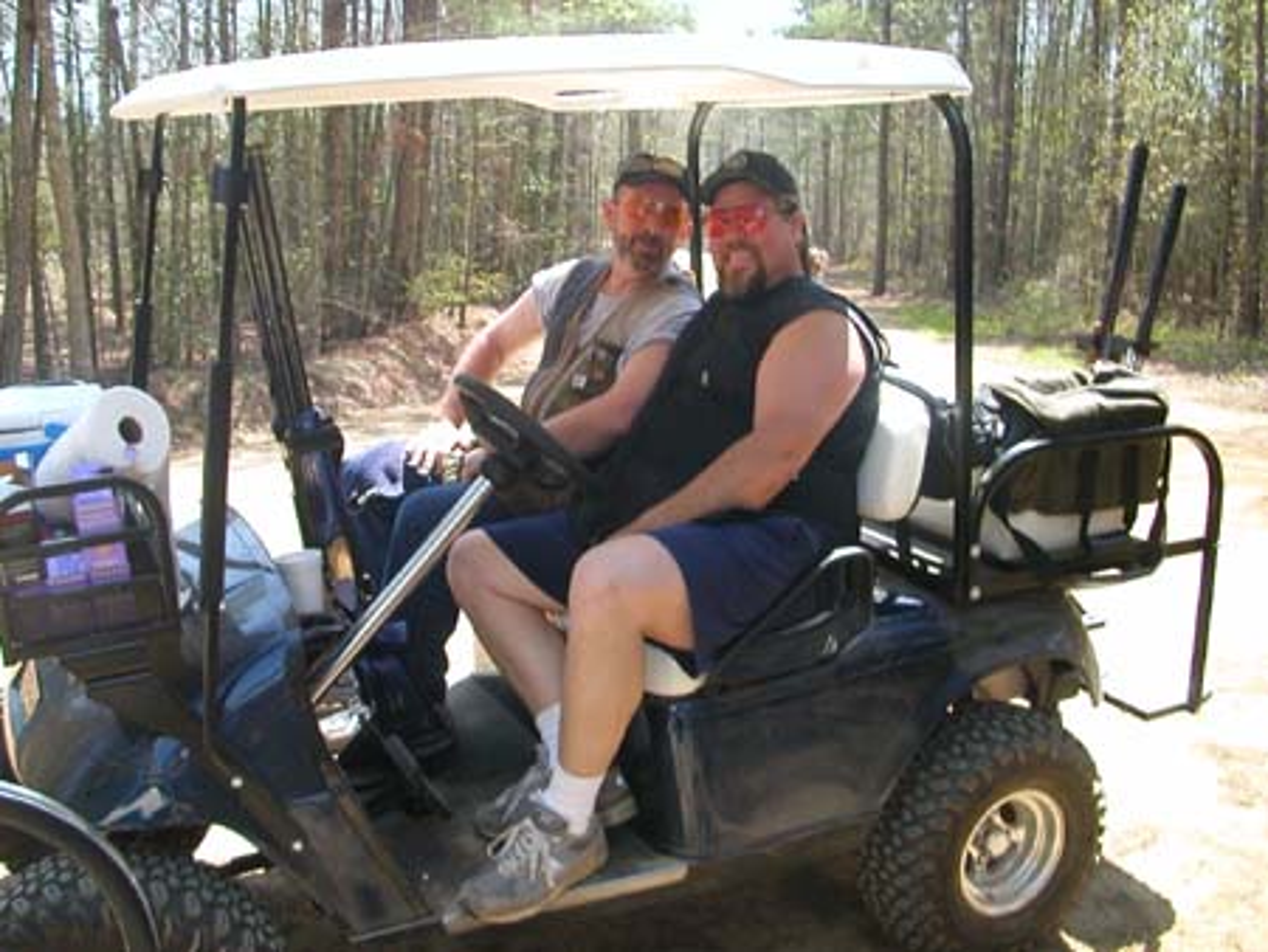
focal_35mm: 37
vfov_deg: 38.7
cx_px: 634
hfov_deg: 50.1
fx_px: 1356
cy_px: 476
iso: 100
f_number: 2.7
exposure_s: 1/298
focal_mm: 5.6
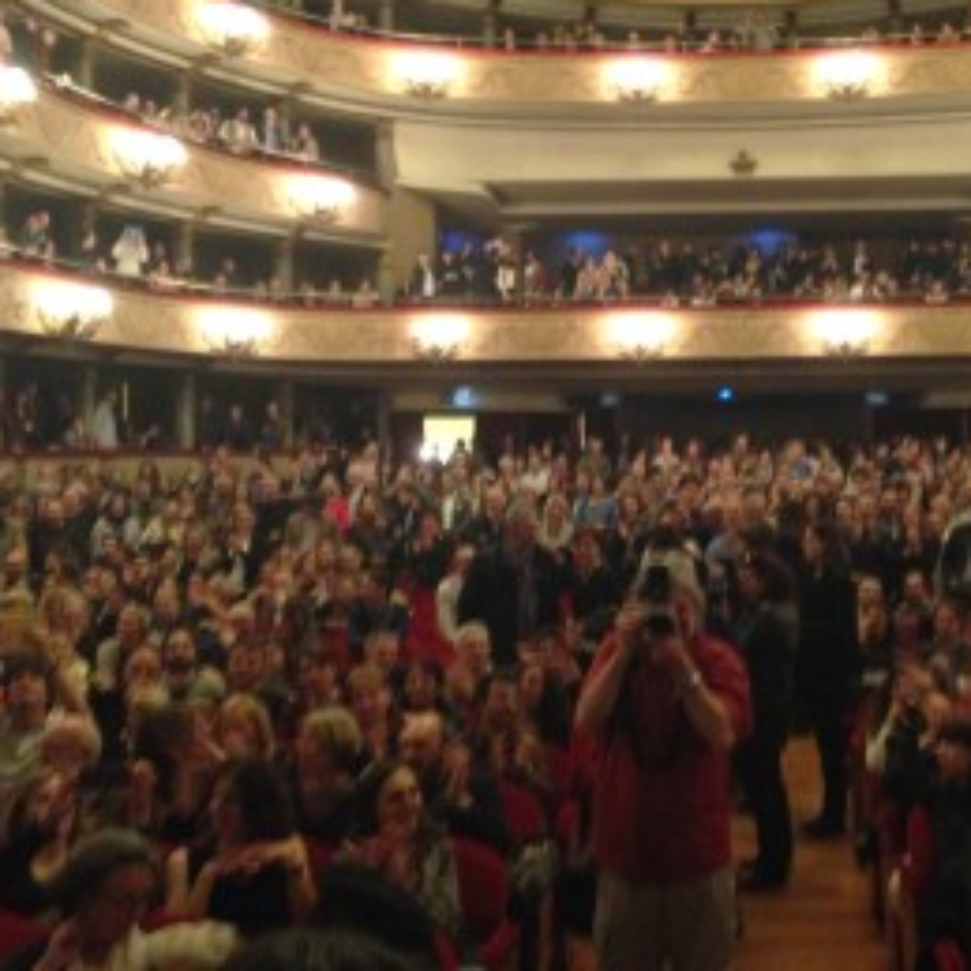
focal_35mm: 45
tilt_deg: -2.0
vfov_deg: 37.5
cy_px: 454
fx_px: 1428
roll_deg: +1.1
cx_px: 679
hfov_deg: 37.0
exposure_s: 1/15
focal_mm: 4.12
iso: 500
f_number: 2.4
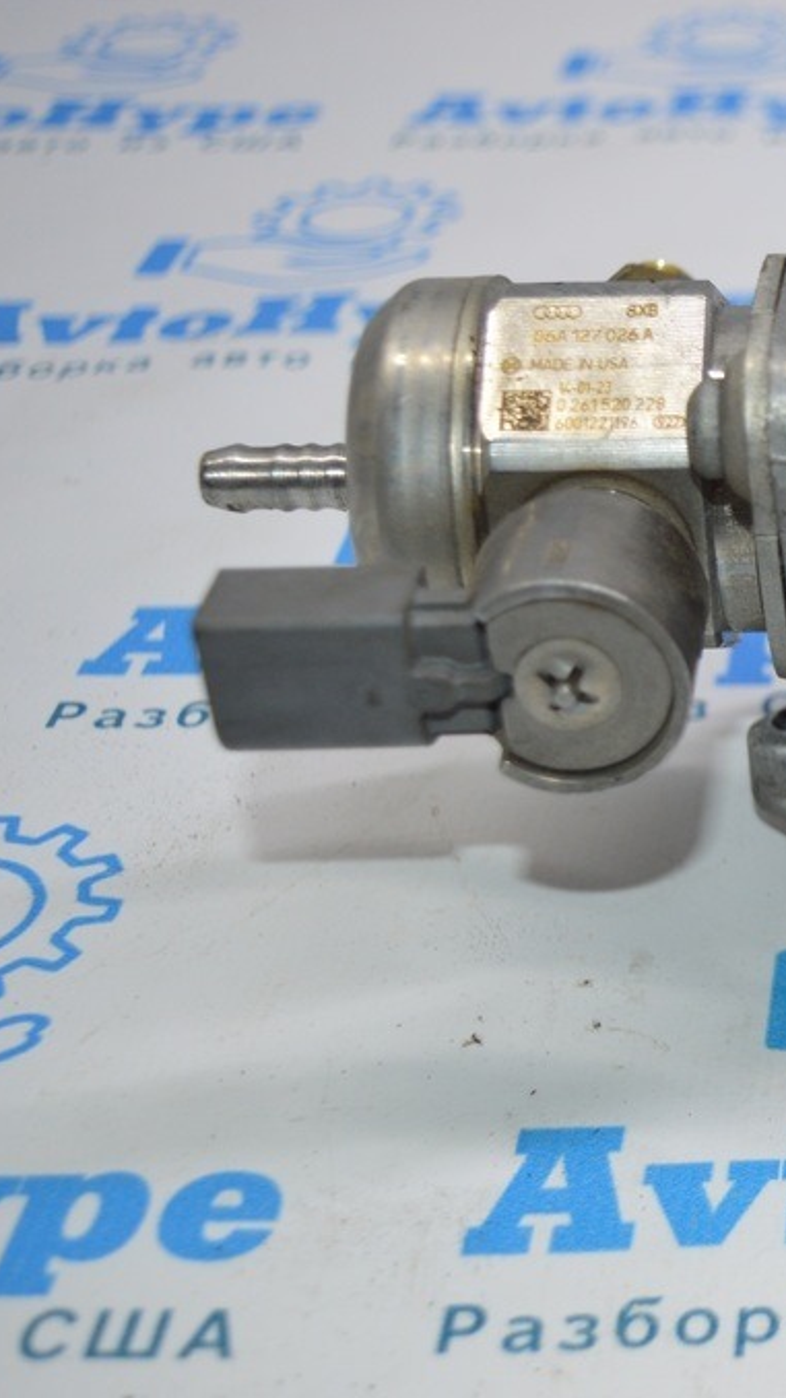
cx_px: 1048
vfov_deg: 30.7
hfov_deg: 16.5
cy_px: 698
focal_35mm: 69
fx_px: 2551
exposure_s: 1/100
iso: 400
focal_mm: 29
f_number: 4.2
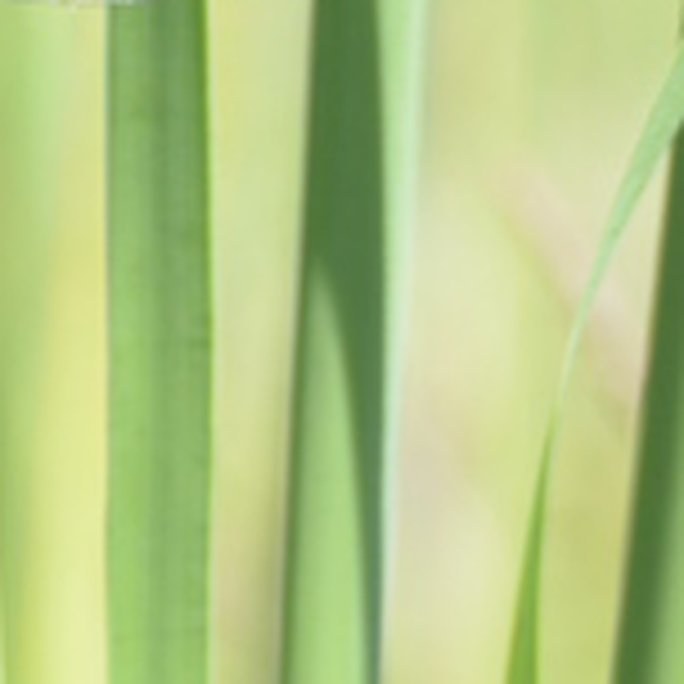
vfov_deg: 0.5
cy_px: 184
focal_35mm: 3222
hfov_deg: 0.5
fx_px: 72029
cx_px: -178
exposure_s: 1/640
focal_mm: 600
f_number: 8
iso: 1000
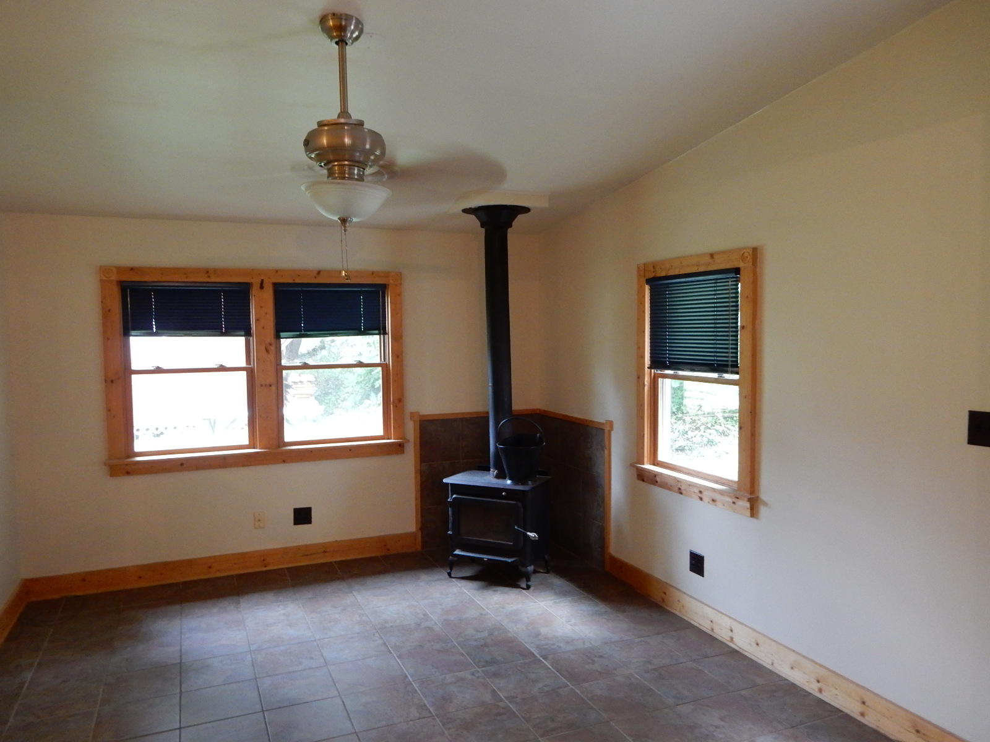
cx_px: 495
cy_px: 371
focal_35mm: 25
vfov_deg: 54.9
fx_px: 715
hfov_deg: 69.4
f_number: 3.7
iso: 400
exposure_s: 1/15
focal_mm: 4.5
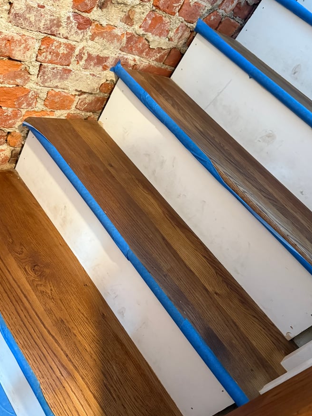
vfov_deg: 63.4
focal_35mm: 28
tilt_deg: -32.3
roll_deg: -35.0
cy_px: 208
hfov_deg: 49.7
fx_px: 336
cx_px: 148
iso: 640
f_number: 1.78
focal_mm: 6.76
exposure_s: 1/59
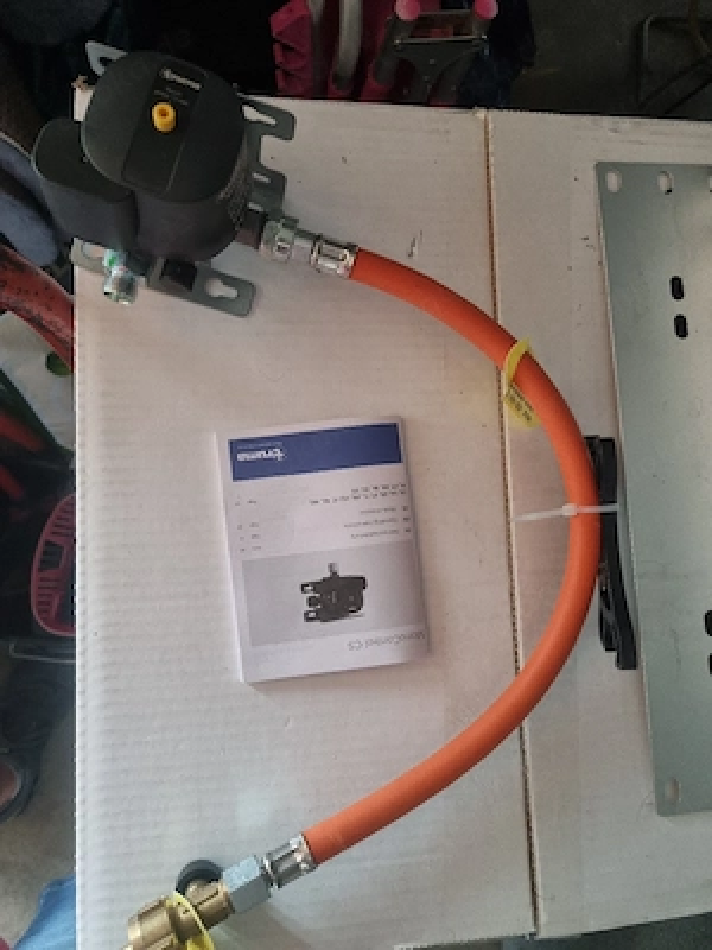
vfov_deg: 67.3
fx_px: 713
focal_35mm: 26
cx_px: 356
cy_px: 475
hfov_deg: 53.1
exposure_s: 1/25
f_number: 1.8
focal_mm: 5.4
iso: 500
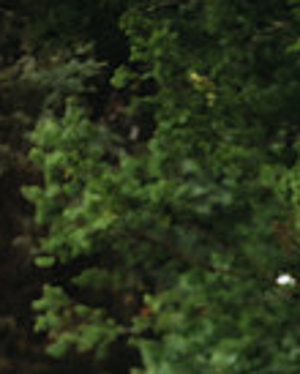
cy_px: 609
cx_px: 404
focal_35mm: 215
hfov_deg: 7.1
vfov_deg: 8.7
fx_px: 2381
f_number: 2.8
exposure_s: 1/250
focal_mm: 70
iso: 1000
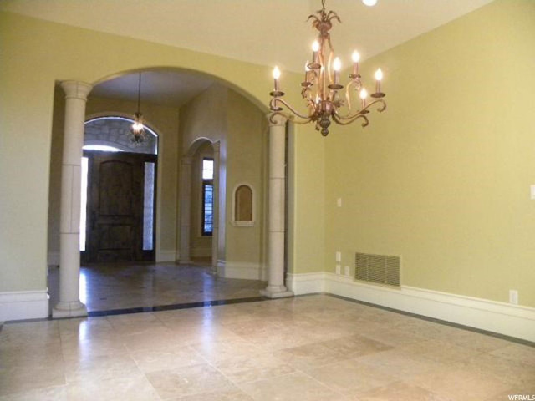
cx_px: 268
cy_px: 200
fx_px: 402
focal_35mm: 26
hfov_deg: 67.3
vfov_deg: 53.1
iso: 512
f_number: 2.8
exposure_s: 1/178
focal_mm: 4.6
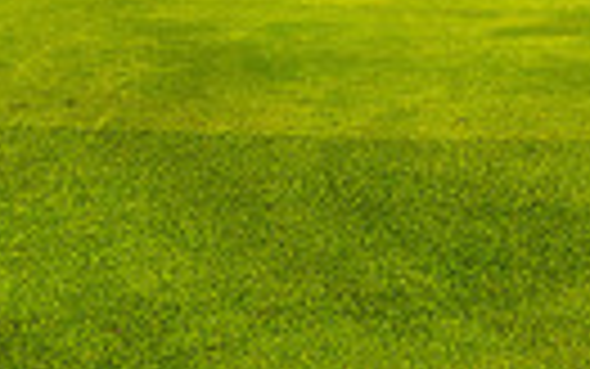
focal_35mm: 108
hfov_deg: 18.7
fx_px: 1737
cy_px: -493
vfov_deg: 10.6
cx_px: 599
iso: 500
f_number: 9
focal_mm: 24
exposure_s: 1/1000
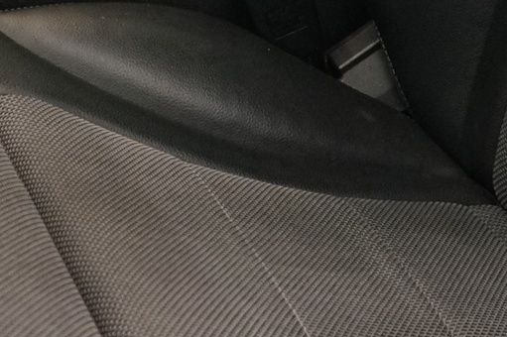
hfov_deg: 14.4
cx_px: 177
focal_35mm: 142
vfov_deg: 9.2
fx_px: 1998
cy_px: -276
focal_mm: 29
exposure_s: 1/160
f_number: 3.5
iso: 3200
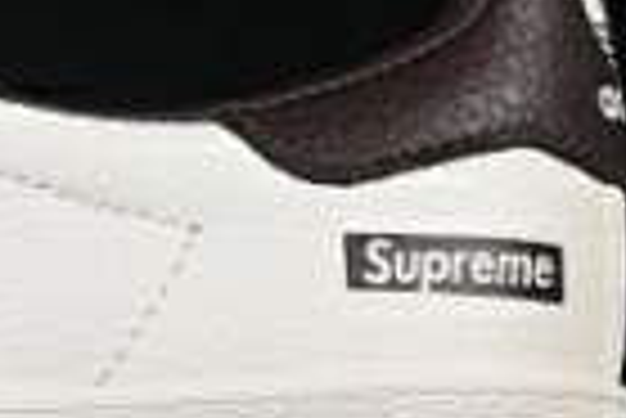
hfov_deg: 5.2
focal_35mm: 393
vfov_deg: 3.5
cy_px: -67
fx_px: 6841
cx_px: -315
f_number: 8
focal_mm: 50
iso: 160
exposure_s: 1/80
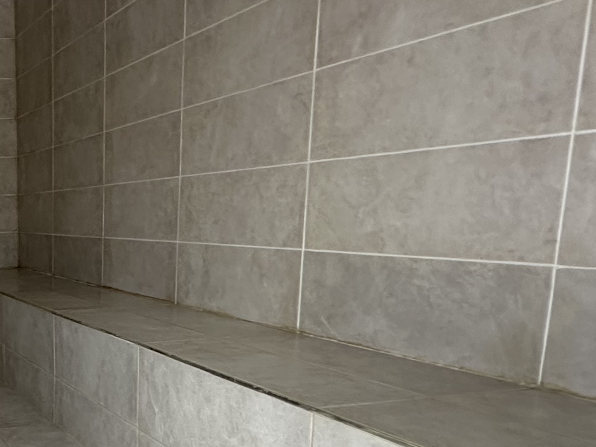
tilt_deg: -10.9
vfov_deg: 35.0
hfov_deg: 38.0
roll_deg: +2.8
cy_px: 345
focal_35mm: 40
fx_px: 689
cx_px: -76
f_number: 2.2
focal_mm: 2.22
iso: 160
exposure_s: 1/99
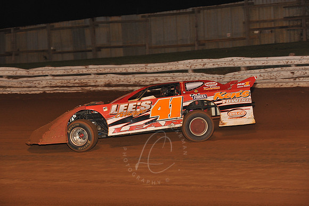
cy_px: 103
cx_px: 154
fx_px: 961
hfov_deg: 18.3
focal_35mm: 112
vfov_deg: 12.2
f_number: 6.3
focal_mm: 112
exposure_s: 1/320
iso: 1250
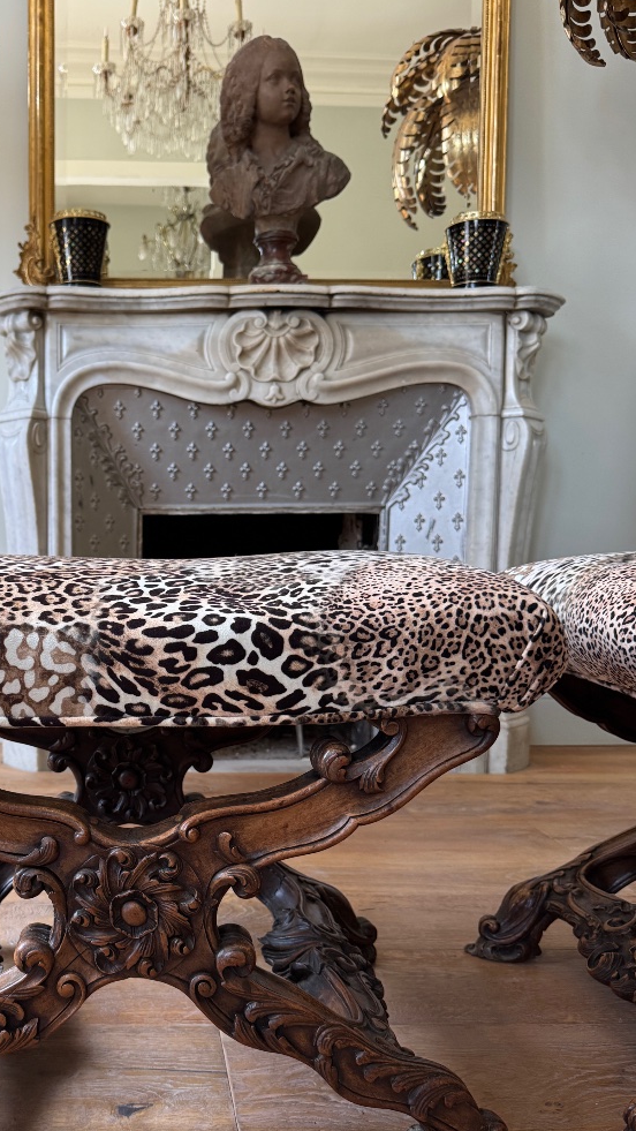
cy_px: 643
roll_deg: -0.6
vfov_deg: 60.8
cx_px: 123
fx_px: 959
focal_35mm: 32
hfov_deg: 35.5
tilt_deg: -5.7
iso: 200
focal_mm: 6.76
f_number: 1.78
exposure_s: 1/121
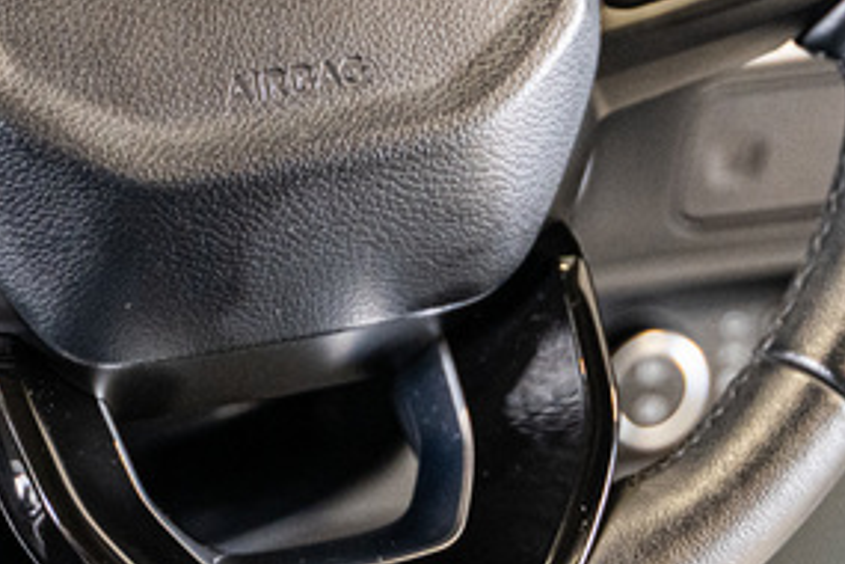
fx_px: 4553
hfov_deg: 10.6
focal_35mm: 194
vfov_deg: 7.1
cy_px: 9
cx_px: 274
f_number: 2.8
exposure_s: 1/125
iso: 1600
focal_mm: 54
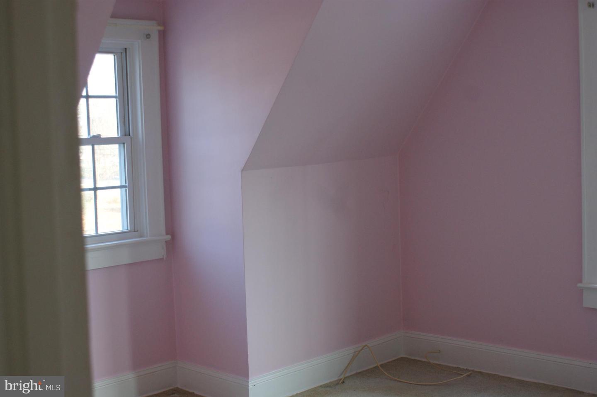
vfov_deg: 25.7
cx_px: 298
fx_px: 870
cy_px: 198
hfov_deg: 37.9
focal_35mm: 52
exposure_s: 1/60
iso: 400
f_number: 5.6
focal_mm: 35
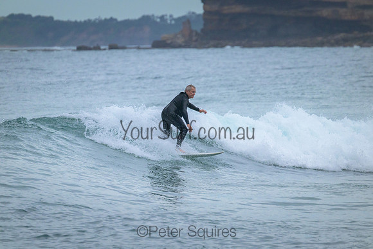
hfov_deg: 3.3
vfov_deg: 2.2
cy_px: 124
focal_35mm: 620
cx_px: 186
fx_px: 6425
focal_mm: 620
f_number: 11
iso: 2800
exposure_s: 1/1250
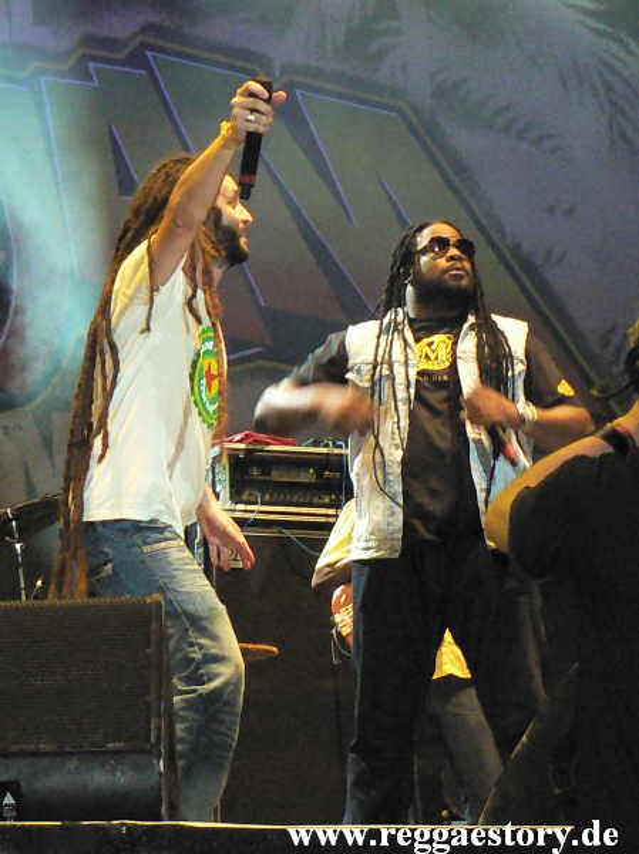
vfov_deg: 35.0
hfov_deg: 26.5
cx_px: 320
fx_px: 1356
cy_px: 427
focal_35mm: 55
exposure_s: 1/60
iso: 400
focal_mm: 9.5
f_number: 3.2
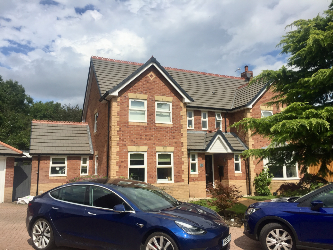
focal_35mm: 29
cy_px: 125
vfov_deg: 48.2
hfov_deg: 61.7
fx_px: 279
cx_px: 166
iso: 32
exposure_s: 1/4405
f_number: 2.2
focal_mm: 4.15
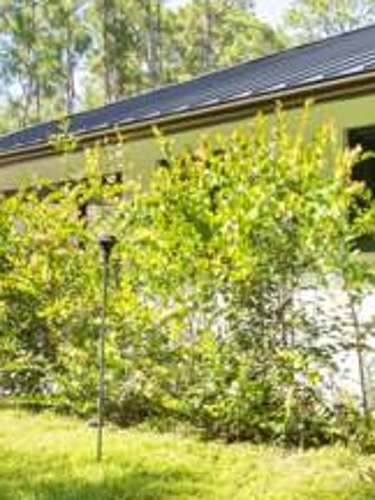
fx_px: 1069
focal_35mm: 74
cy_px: 289
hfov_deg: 18.3
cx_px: 512
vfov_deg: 26.3
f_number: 5.6
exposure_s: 1/50
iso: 100
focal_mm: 23.1
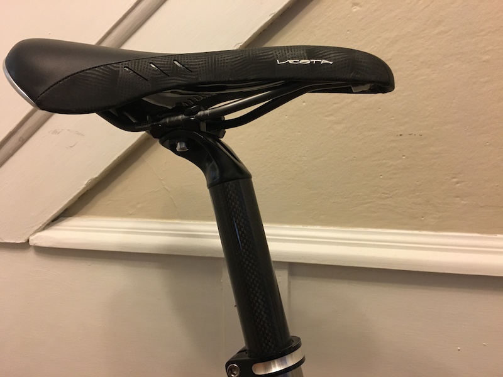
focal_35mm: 29
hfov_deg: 61.7
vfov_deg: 48.2
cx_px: 252
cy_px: 188
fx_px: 421
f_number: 2.2
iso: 200
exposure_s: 1/24
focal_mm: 4.15
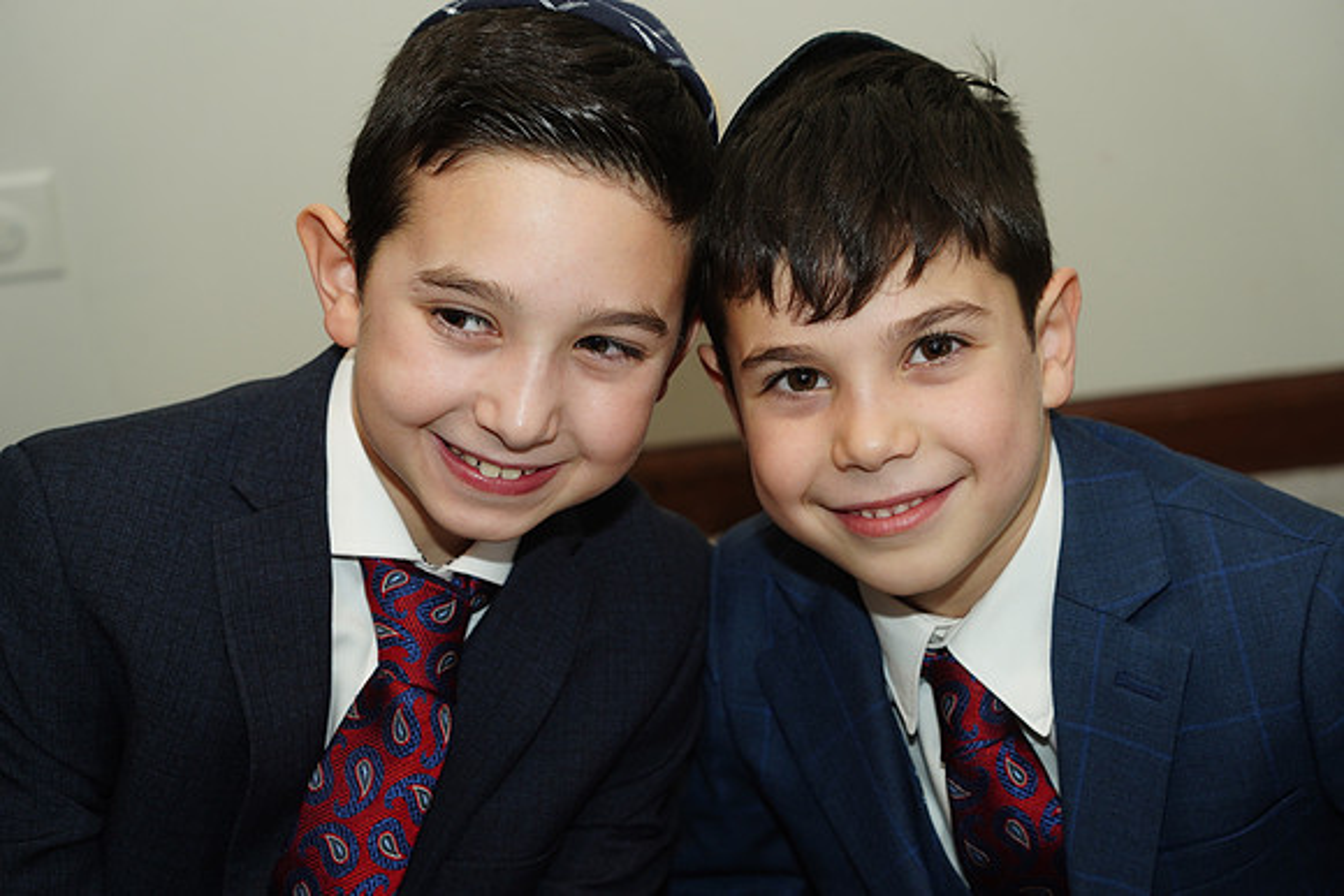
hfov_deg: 23.6
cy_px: 448
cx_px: 672
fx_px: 3211
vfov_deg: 15.9
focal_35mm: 86
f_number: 5
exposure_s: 1/125
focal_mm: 86
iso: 800
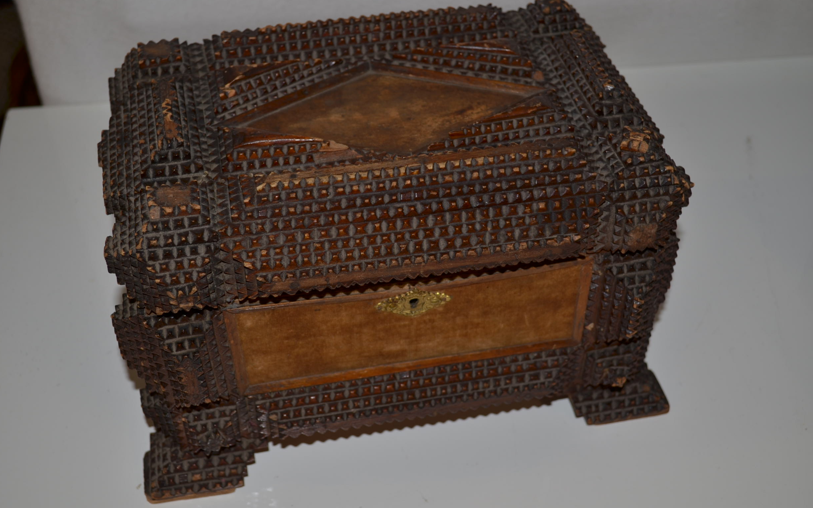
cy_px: 250
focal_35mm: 46
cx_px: 405
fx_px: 1019
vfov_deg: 28.0
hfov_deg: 43.5
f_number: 4.5
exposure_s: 1/30
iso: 100
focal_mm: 30
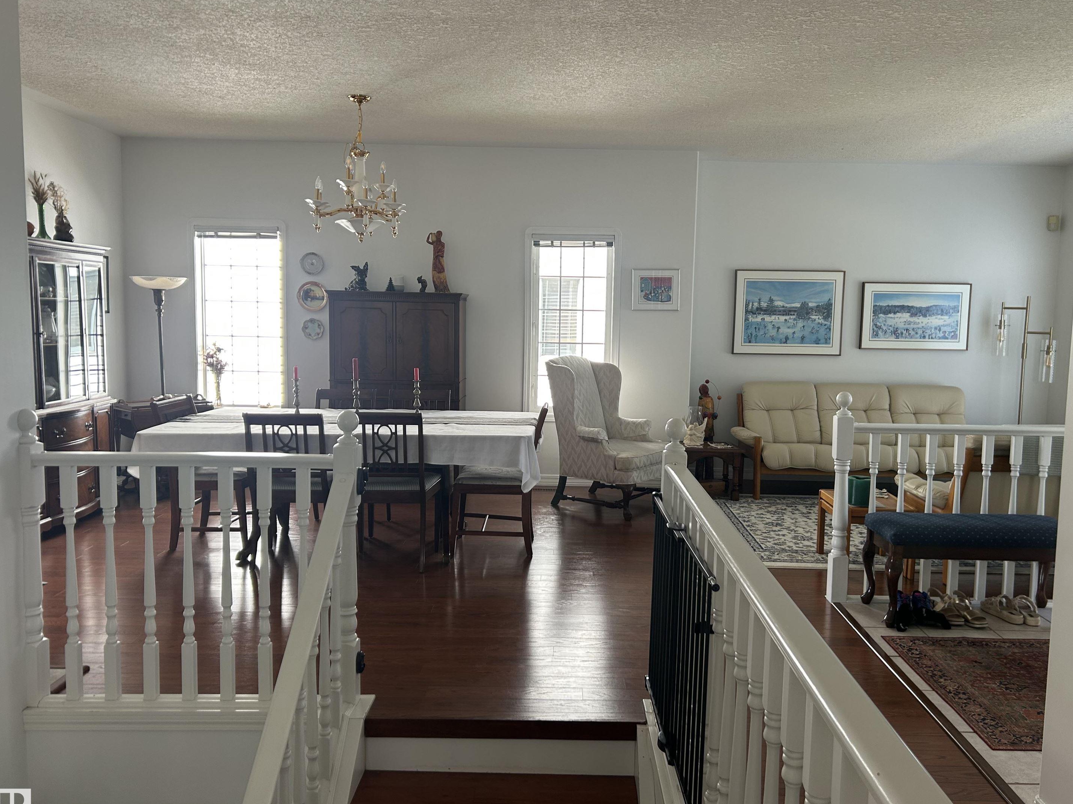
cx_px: 571
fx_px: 868
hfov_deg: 63.4
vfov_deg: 49.7
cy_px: 407
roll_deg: -0.9
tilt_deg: -6.4
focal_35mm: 28
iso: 64
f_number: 1.5
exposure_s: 1/121
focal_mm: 5.7
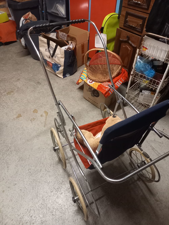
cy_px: 112
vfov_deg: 69.4
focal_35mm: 25
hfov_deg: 54.9
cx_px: 84
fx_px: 163
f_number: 1.8
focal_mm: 4.65
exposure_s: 1/25
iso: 1000
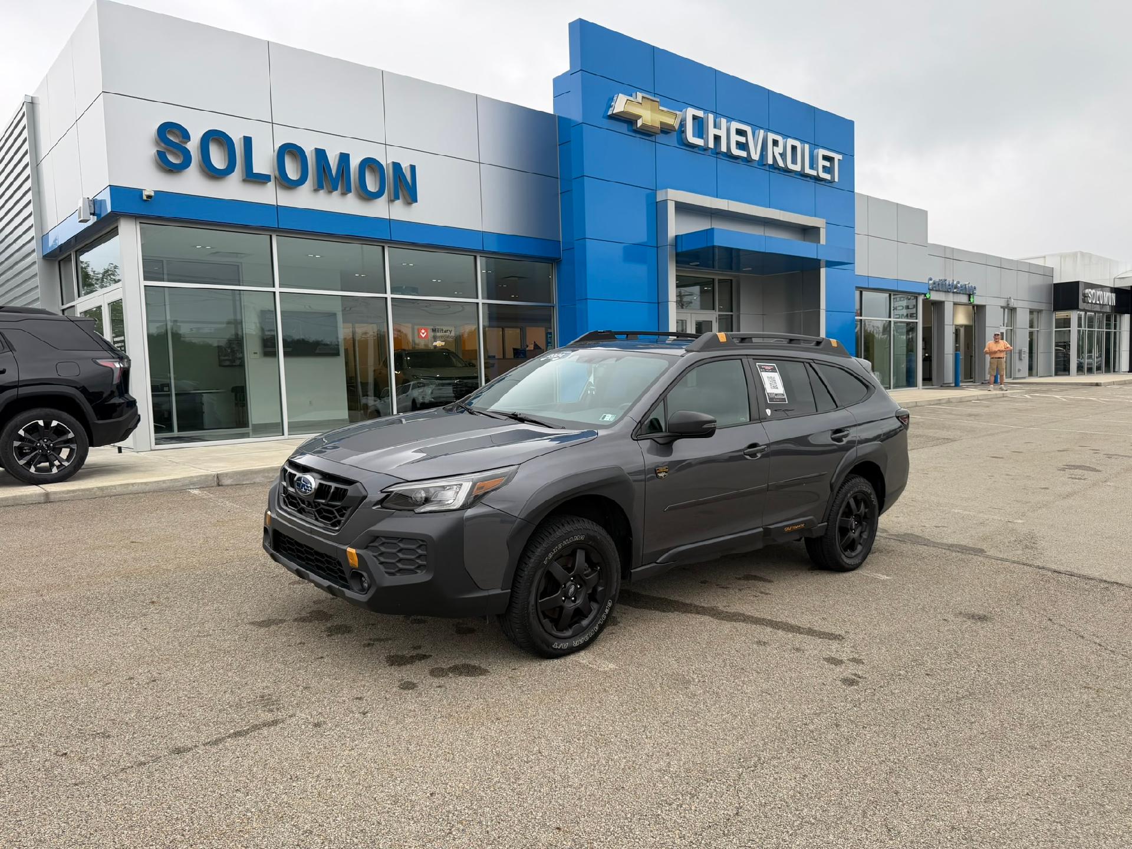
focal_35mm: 24
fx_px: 785
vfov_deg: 56.8
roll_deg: +2.0
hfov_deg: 71.6
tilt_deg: -4.1
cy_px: 424
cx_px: 566
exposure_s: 1/750
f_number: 1.78
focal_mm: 6.76
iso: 100
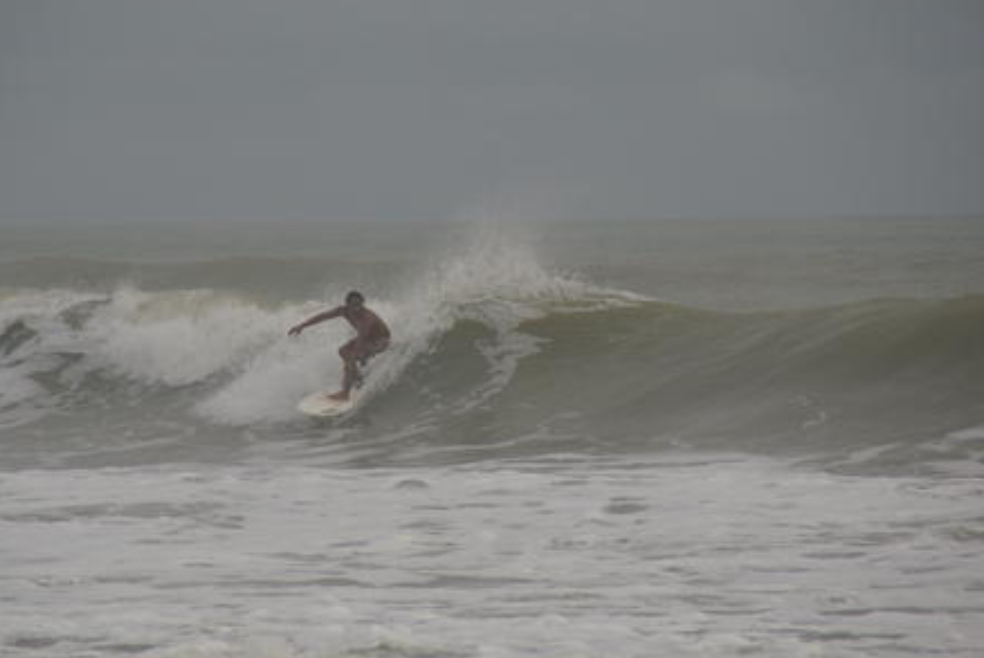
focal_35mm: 377
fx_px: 10315
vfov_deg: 3.7
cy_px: 337
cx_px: 418
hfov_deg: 5.5
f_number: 6.3
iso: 320
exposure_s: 1/500
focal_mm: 200
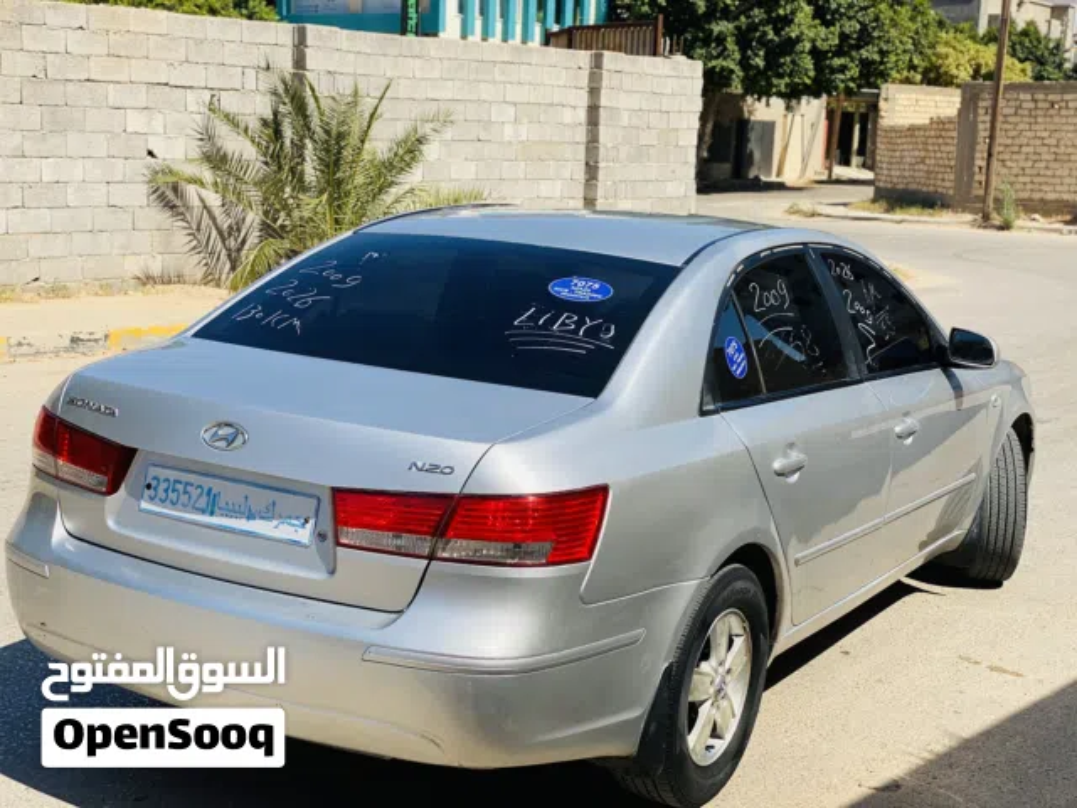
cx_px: 538
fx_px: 1618
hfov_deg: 36.8
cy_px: 404
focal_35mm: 52
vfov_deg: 28.0
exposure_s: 1/1776
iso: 20
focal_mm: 6
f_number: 2
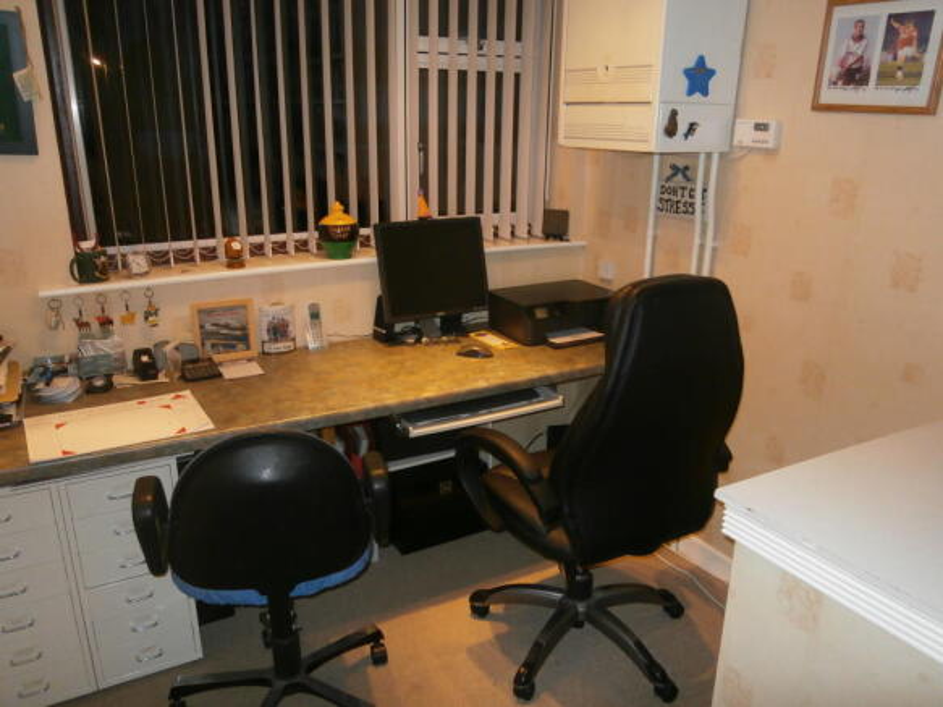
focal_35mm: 26
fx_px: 708
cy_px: 354
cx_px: 472
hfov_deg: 67.3
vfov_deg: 53.0
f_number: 2.8
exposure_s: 1/30
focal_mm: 4.7
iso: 200
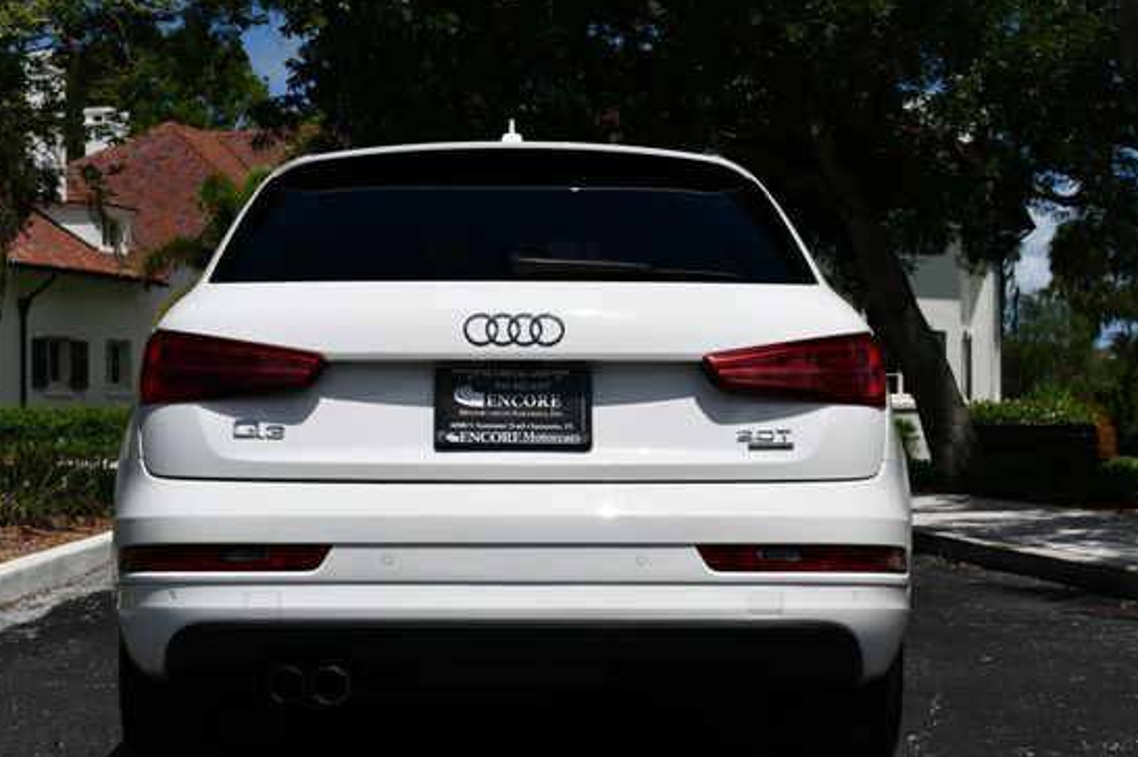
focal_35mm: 61
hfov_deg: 32.9
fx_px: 1926
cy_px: 436
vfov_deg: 22.2
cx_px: 486
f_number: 11
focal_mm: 35
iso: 100
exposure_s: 1/500
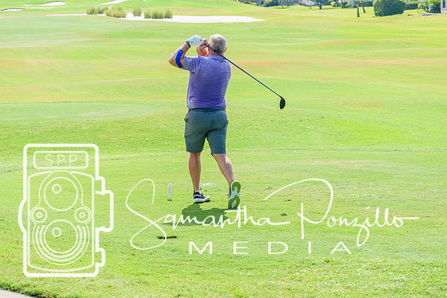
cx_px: 224
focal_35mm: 129
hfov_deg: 15.9
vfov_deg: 10.6
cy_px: 149
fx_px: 1602
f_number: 6.3
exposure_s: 1/640
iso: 200
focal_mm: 86
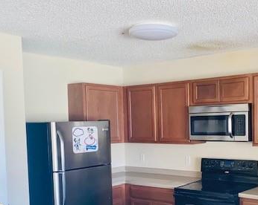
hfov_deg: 39.0
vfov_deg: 31.4
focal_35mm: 47
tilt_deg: -5.8
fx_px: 358
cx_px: 178
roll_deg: +1.1
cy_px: 154
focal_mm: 4.25
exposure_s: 1/31
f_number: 1.8
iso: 32
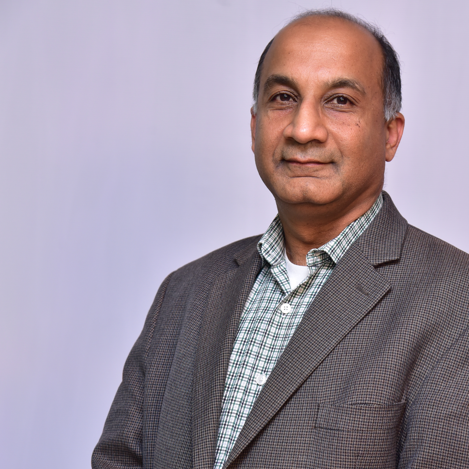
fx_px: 1747
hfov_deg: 15.2
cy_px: 250
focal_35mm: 114
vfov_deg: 15.3
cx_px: 336
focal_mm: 78
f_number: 5.6
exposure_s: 1/125
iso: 1000
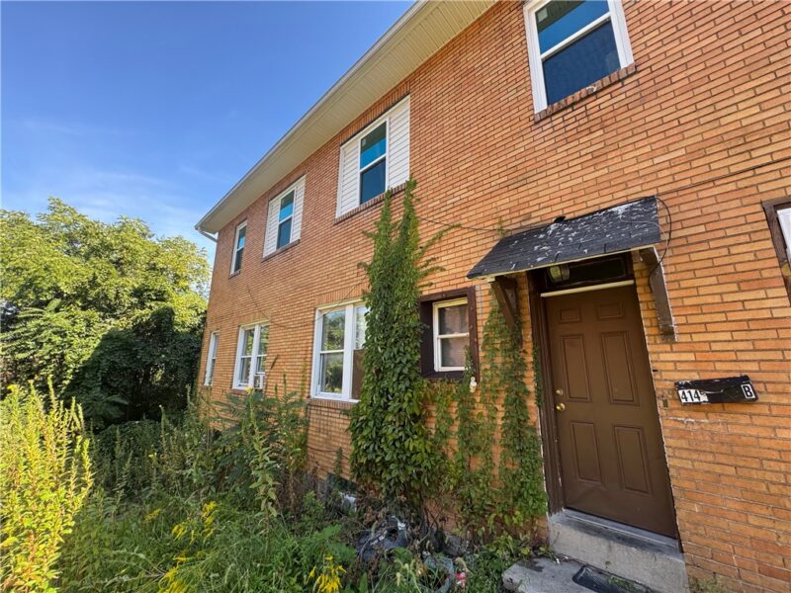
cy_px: 296
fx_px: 320
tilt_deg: +13.3
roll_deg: -0.9
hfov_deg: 102.1
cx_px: 396
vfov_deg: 85.7
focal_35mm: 14
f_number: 2.2
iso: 40
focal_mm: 2.22
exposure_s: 1/192
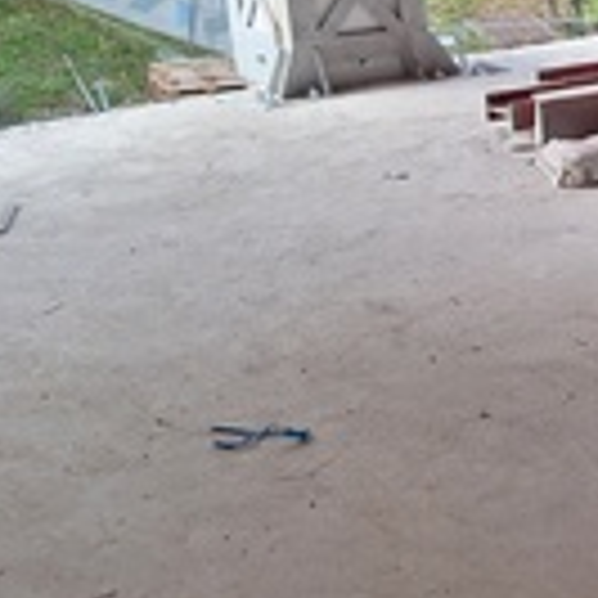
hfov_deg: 21.6
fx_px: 1349
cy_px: 229
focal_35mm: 69
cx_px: 854
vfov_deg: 24.9
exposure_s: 1/214
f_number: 1.8
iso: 40
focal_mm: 5.54
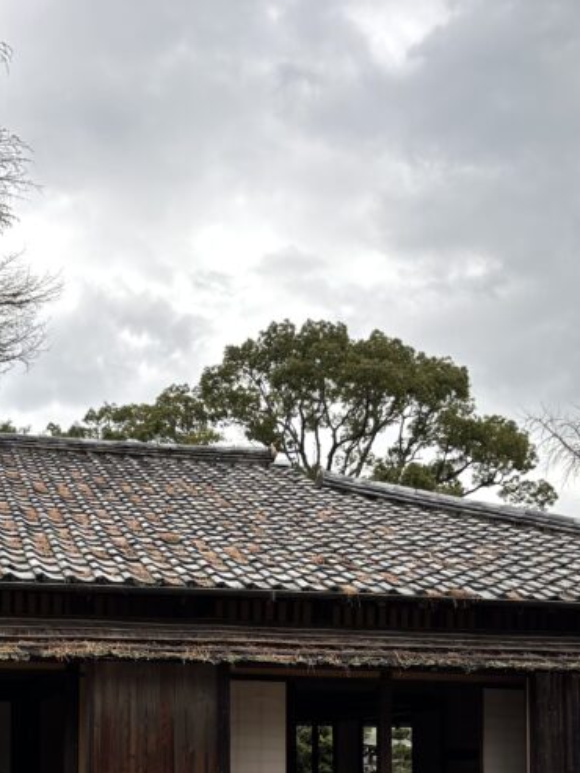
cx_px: 172
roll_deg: -0.7
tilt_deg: +3.8
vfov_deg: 33.6
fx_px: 1206
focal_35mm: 54
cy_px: 702
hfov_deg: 26.8
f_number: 1.6
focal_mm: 5.96
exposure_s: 1/259
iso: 64
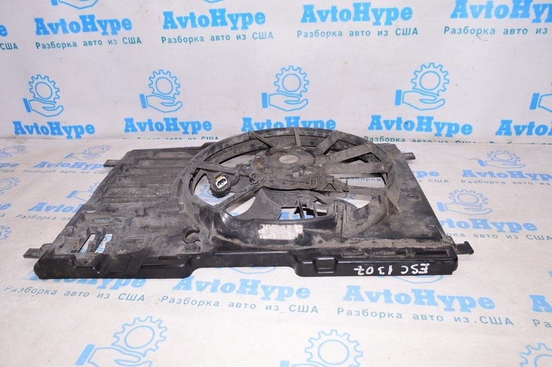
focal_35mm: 27
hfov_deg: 67.4
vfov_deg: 47.9
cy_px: 184
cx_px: 276
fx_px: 414
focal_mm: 18
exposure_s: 1/160
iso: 1600
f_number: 8
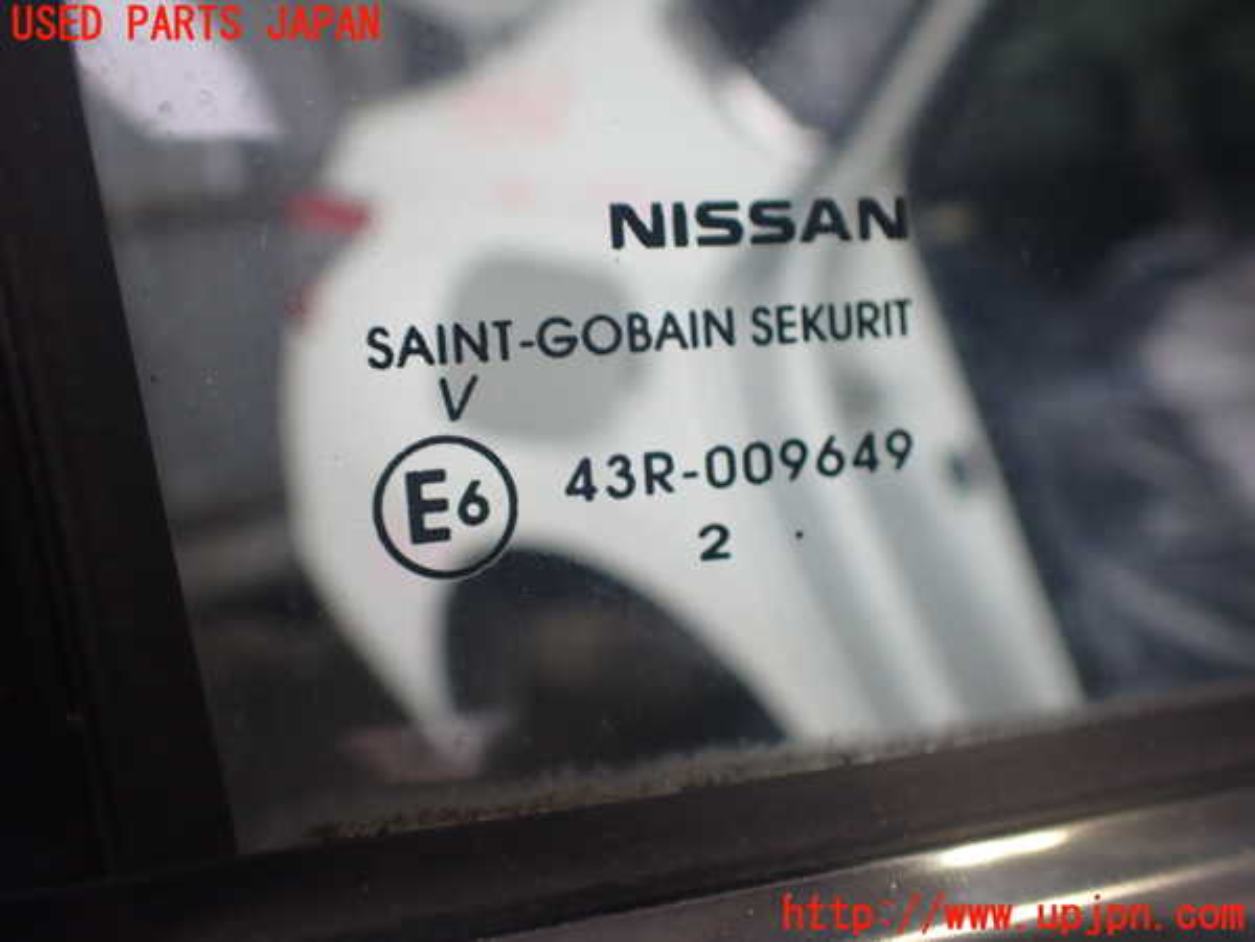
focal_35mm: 30
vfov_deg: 46.8
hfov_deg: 60.0
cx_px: 628
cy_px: 471
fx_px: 1088
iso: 160
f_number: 2.3
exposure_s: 1/125
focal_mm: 5.4
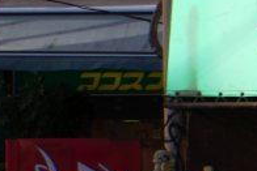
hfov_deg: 8.9
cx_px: 574
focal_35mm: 214
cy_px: 197
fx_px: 1529
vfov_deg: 6.4
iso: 100
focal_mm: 28
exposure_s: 1/100
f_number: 9
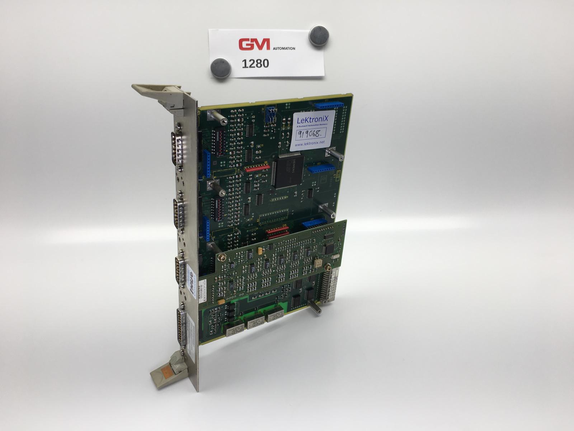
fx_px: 481
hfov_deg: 61.7
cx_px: 287
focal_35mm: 29
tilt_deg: -30.5
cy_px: 216
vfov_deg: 48.2
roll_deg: +0.3
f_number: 2.2
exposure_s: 1/240
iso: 25
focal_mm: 4.15
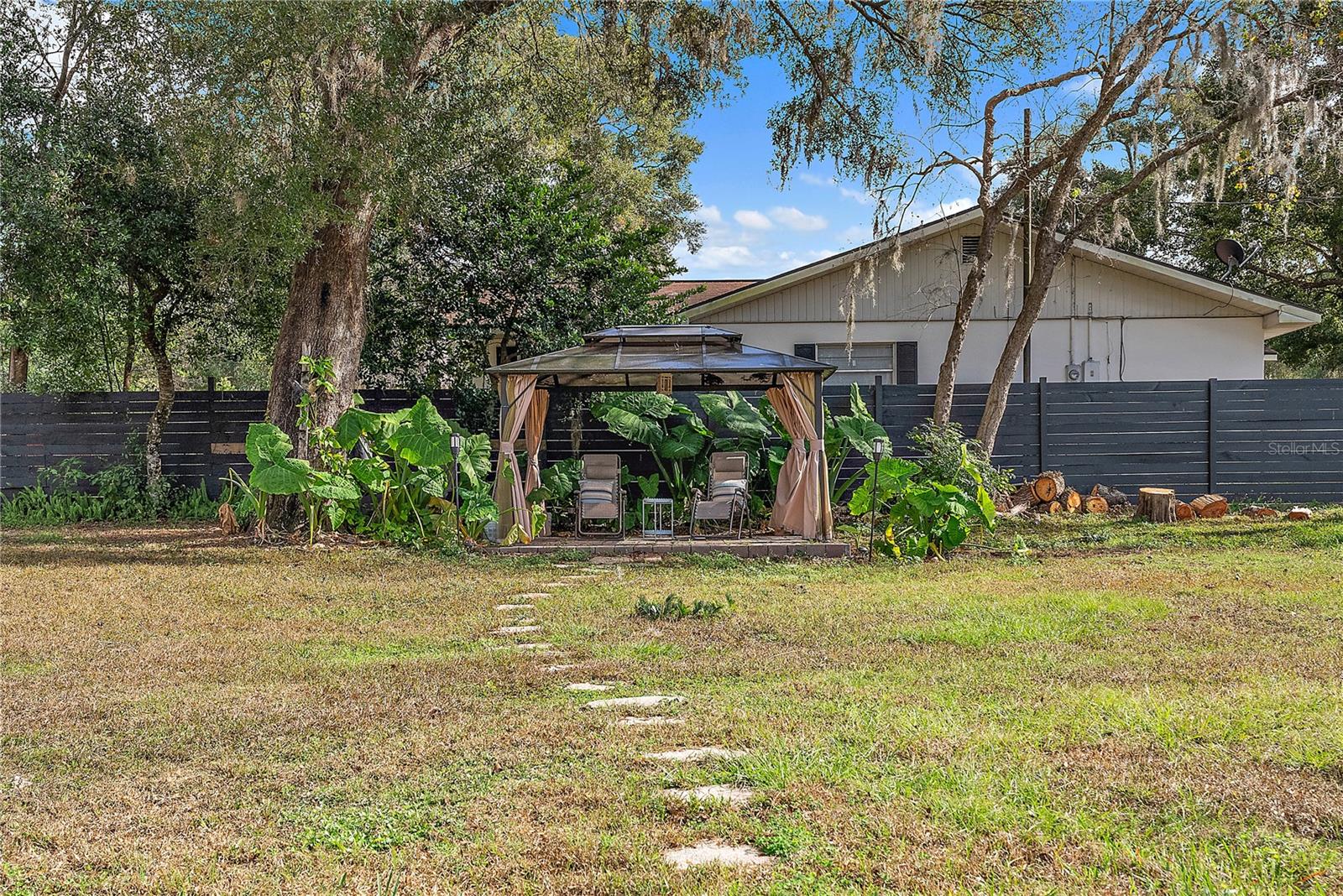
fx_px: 1306
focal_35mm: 35
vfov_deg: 37.9
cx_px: 672
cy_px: 448
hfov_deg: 54.4
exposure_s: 1/1250
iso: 1600
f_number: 8
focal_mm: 35
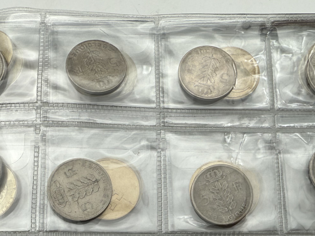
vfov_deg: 28.7
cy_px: 205
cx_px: 166
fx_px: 446
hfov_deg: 38.9
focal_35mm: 49
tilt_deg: -75.5
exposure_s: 1/256
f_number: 2.2
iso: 40
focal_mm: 2.22
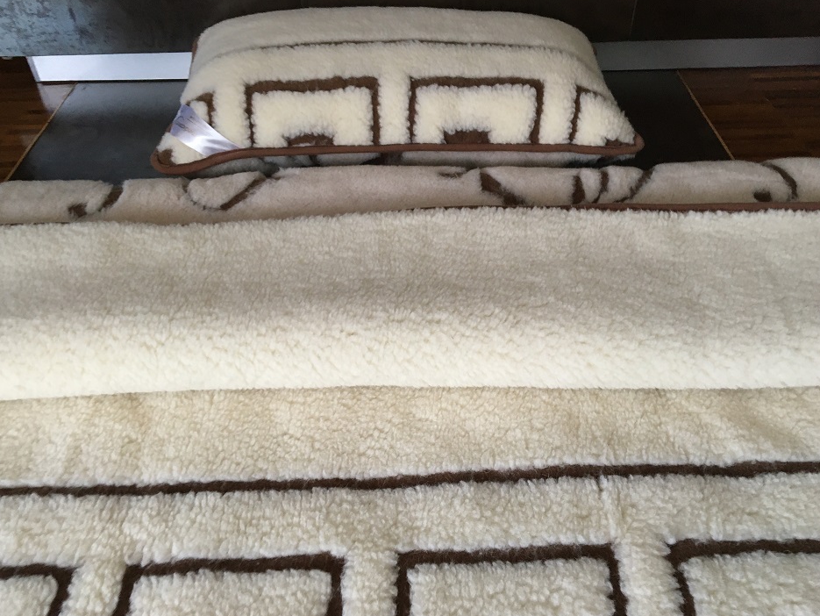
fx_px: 735
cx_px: 410
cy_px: 312
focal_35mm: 31
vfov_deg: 45.5
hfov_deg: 58.3
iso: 125
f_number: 2.2
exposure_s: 1/33
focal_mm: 4.15
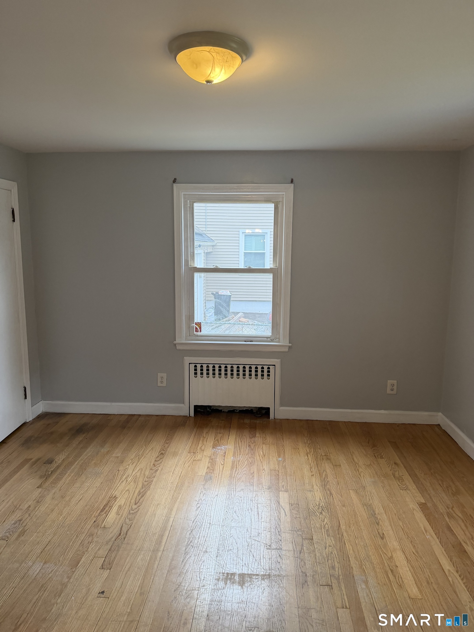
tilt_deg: -8.1
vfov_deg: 71.6
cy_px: 316
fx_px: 438
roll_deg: -0.3
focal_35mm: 24
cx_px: 237
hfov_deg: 56.8
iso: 250
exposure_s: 1/120
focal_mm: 6.76
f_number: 1.78
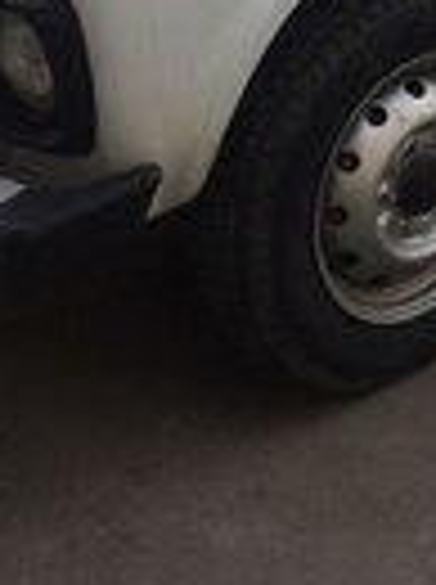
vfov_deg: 16.8
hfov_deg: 12.3
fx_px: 1870
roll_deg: +3.8
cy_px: -162
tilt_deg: -22.5
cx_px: 746
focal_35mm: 111
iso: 32
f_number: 2.2
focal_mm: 4.15
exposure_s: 1/500
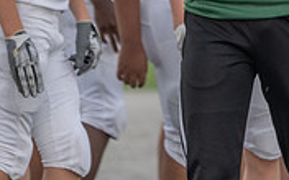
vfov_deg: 1.0
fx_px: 10609
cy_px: -133
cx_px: 251
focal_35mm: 1347
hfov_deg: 1.6
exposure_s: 1/500
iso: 800
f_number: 5.6
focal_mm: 400
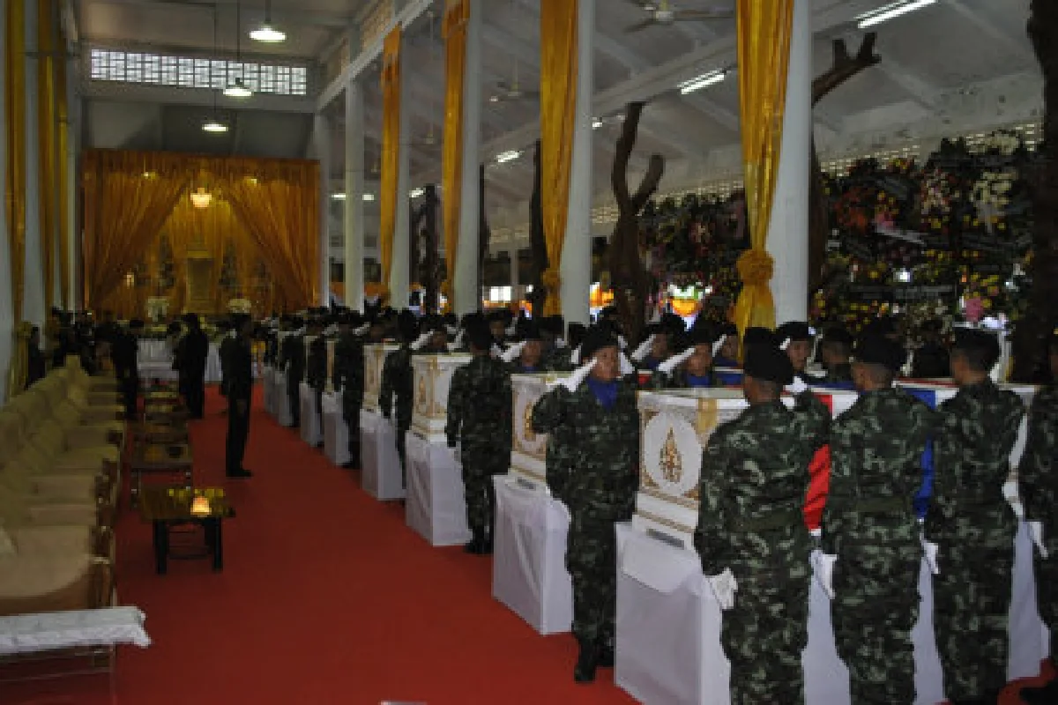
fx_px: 970
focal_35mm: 33
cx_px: 529
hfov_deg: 57.2
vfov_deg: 40.0
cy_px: 352
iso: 200
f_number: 4
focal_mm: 22
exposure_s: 1/60
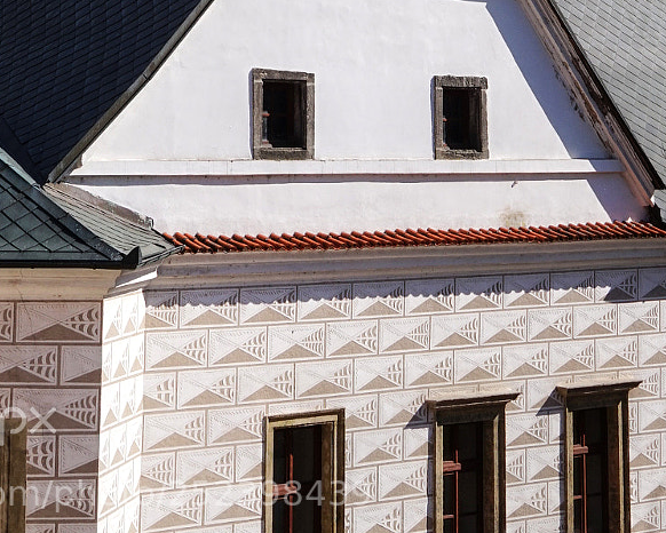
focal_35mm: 116
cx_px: 382
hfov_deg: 16.6
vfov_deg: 12.5
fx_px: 2287
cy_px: -332
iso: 100
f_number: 14
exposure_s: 1/200
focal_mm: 30
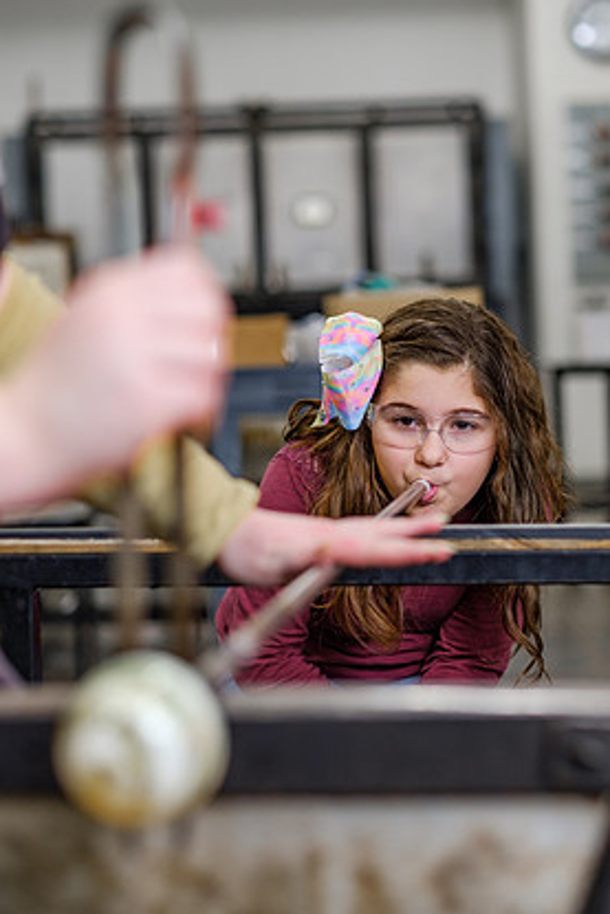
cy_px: 429
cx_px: 308
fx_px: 2311
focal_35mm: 91
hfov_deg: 15.0
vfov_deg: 22.4
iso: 400
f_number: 2
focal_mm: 56
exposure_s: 1/125
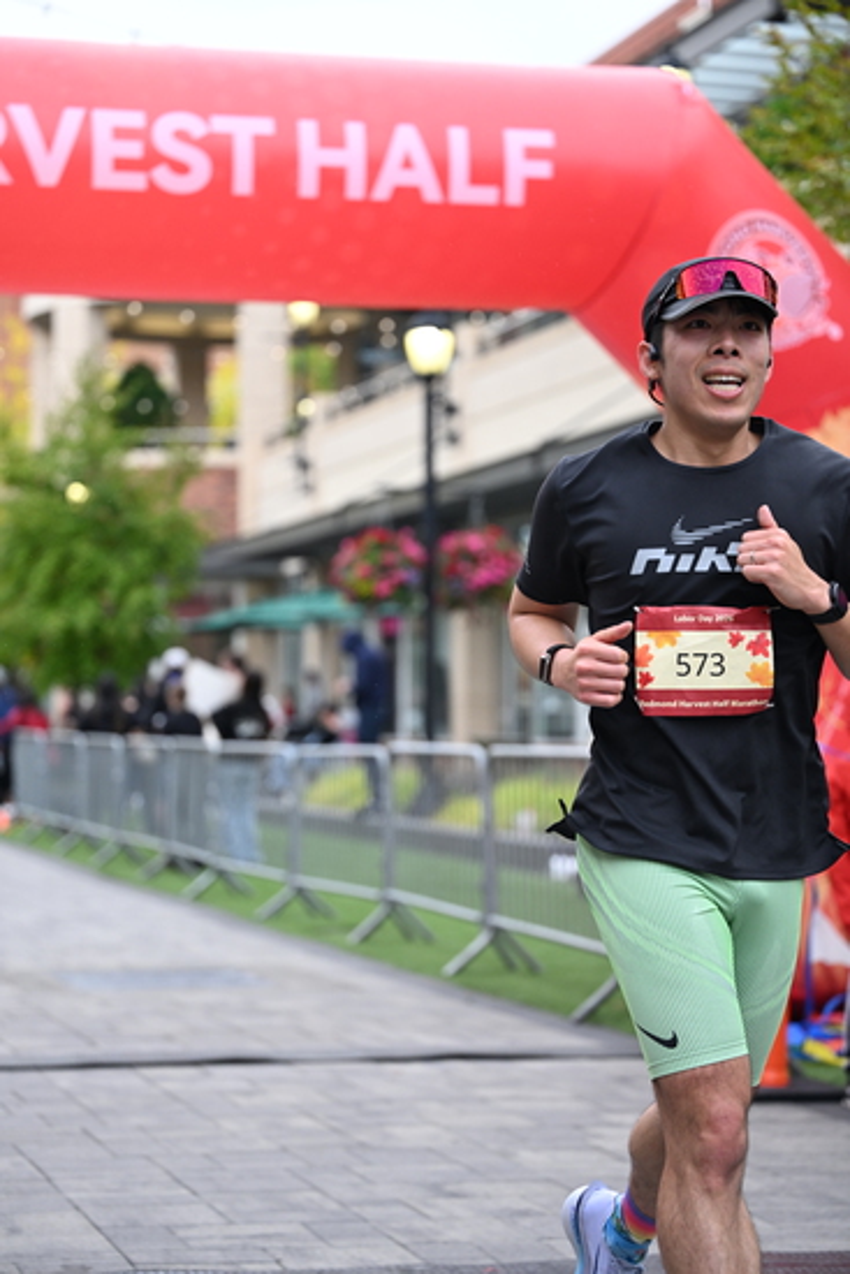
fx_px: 2902
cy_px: 637
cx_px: 425
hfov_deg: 16.7
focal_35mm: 82
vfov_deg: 24.8
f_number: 2.8
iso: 1000
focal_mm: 82
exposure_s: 1/1600
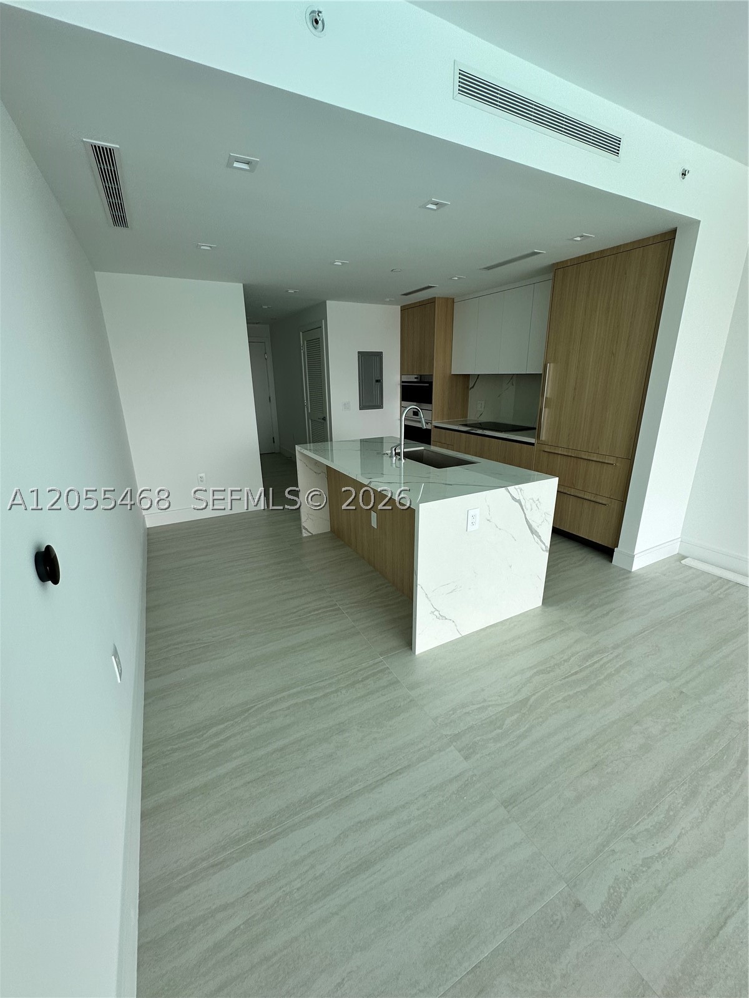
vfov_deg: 102.1
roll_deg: +0.2
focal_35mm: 14
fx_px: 404
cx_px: 374
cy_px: 499
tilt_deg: -17.7
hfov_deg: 85.7
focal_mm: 2.22
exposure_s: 1/99
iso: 50
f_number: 2.2
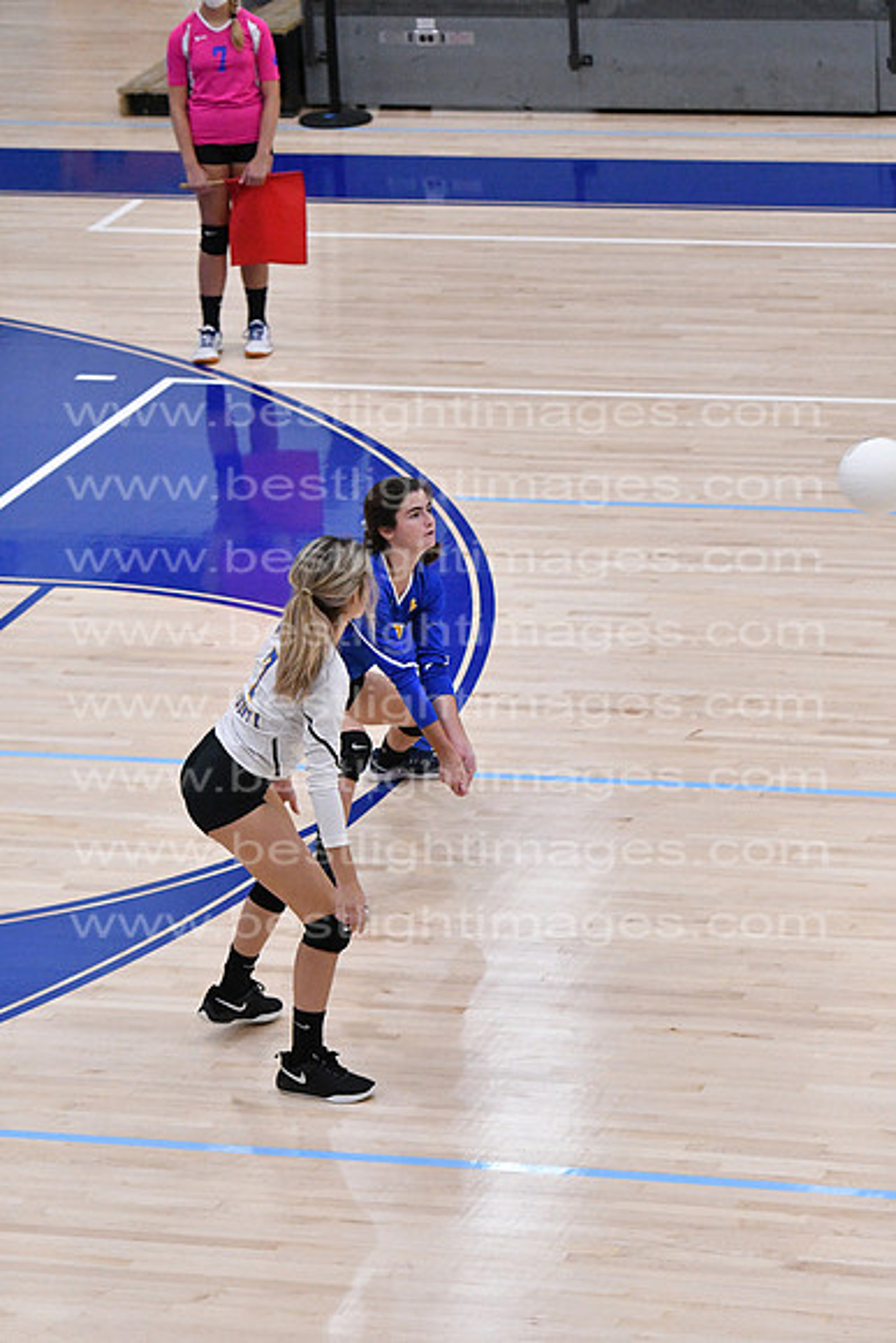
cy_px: 672
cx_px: 448
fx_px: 5876
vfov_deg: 13.0
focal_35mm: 158
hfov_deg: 8.7
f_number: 3.2
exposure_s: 1/1250
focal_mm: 105
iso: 6400
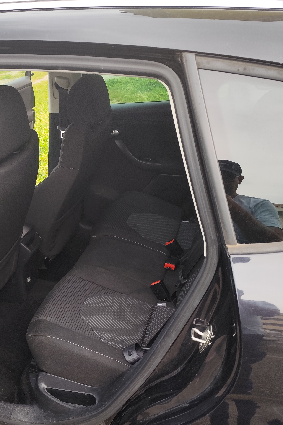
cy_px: 276
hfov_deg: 35.9
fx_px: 425
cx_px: 68
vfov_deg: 52.3
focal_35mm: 36
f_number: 1.65
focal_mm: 6.19
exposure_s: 1/115
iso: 50
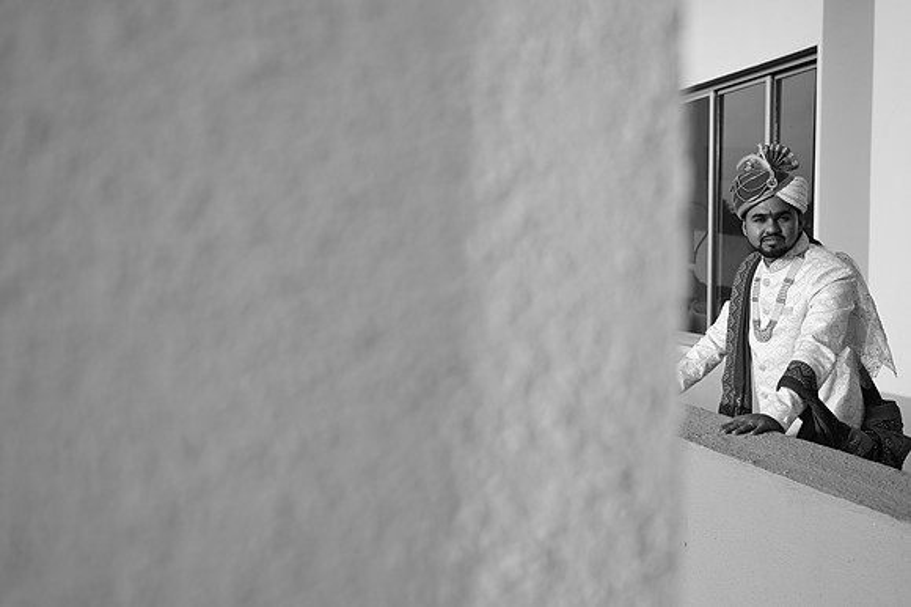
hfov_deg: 51.9
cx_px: 456
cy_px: 304
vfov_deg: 35.9
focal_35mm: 37
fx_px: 936
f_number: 4
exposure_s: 1/400
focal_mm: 37
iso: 200
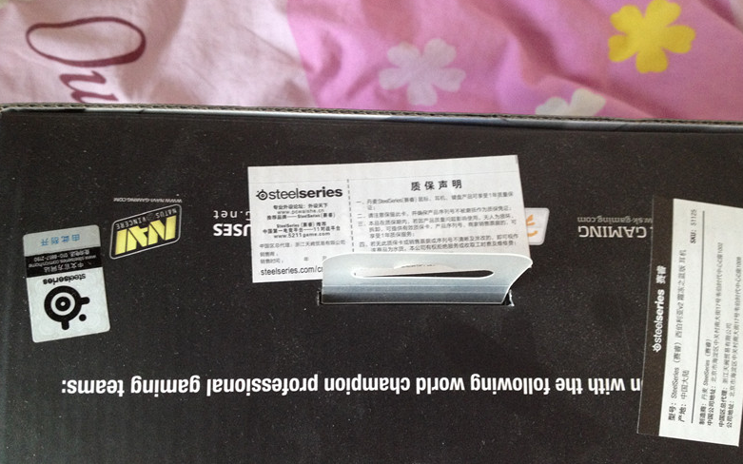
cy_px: 279
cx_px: 379
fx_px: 769
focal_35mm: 38
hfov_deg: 51.5
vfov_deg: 33.5
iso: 200
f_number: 2.4
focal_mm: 4.28
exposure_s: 1/20
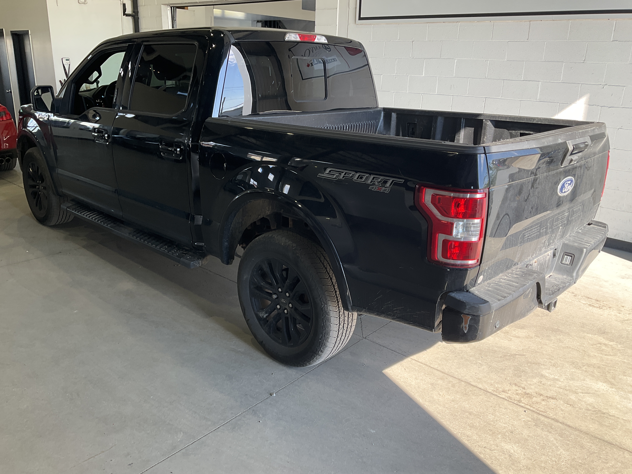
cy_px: 237
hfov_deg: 61.7
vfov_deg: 48.2
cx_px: 316
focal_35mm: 29
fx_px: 529
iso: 20
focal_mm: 3
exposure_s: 1/135
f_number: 1.8
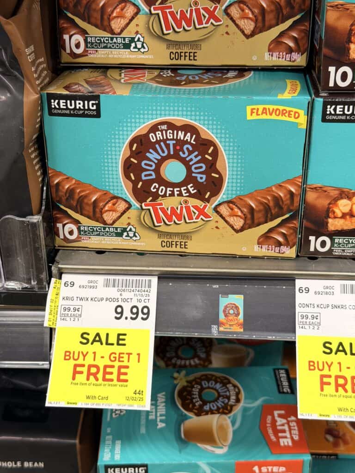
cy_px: 236
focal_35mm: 48
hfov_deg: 30.3
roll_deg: +1.0
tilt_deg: -29.5
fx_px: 656
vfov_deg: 39.7
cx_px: 178
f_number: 1.78
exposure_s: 1/60
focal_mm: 6.76
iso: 125
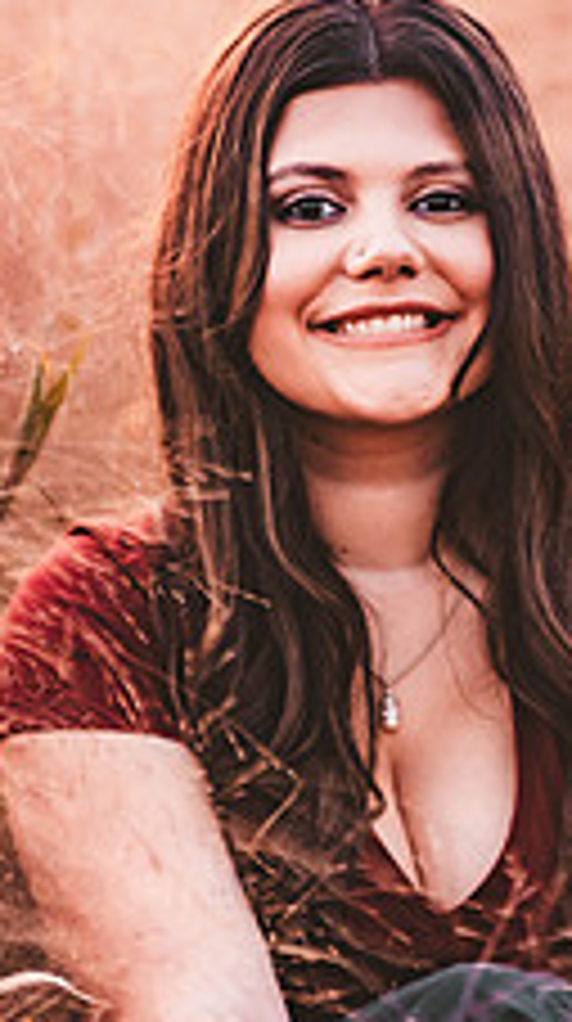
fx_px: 4224
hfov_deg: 7.7
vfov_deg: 13.8
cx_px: 414
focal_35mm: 156
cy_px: 527
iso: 1000
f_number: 2.8
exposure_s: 1/100
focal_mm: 75
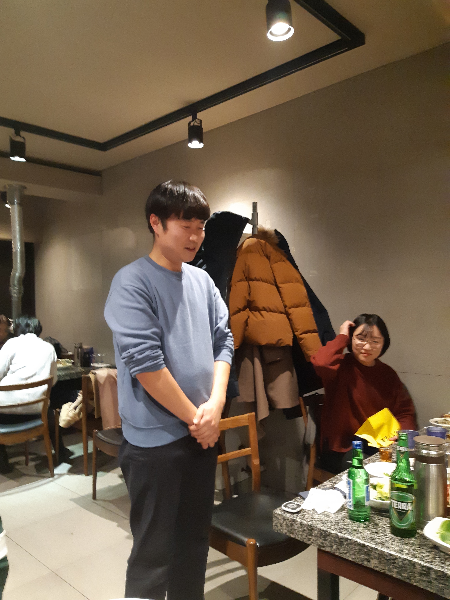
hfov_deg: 53.1
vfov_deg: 67.3
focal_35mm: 26
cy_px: 300
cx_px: 225
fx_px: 451
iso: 400
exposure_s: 1/24
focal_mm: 3.93
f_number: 1.7
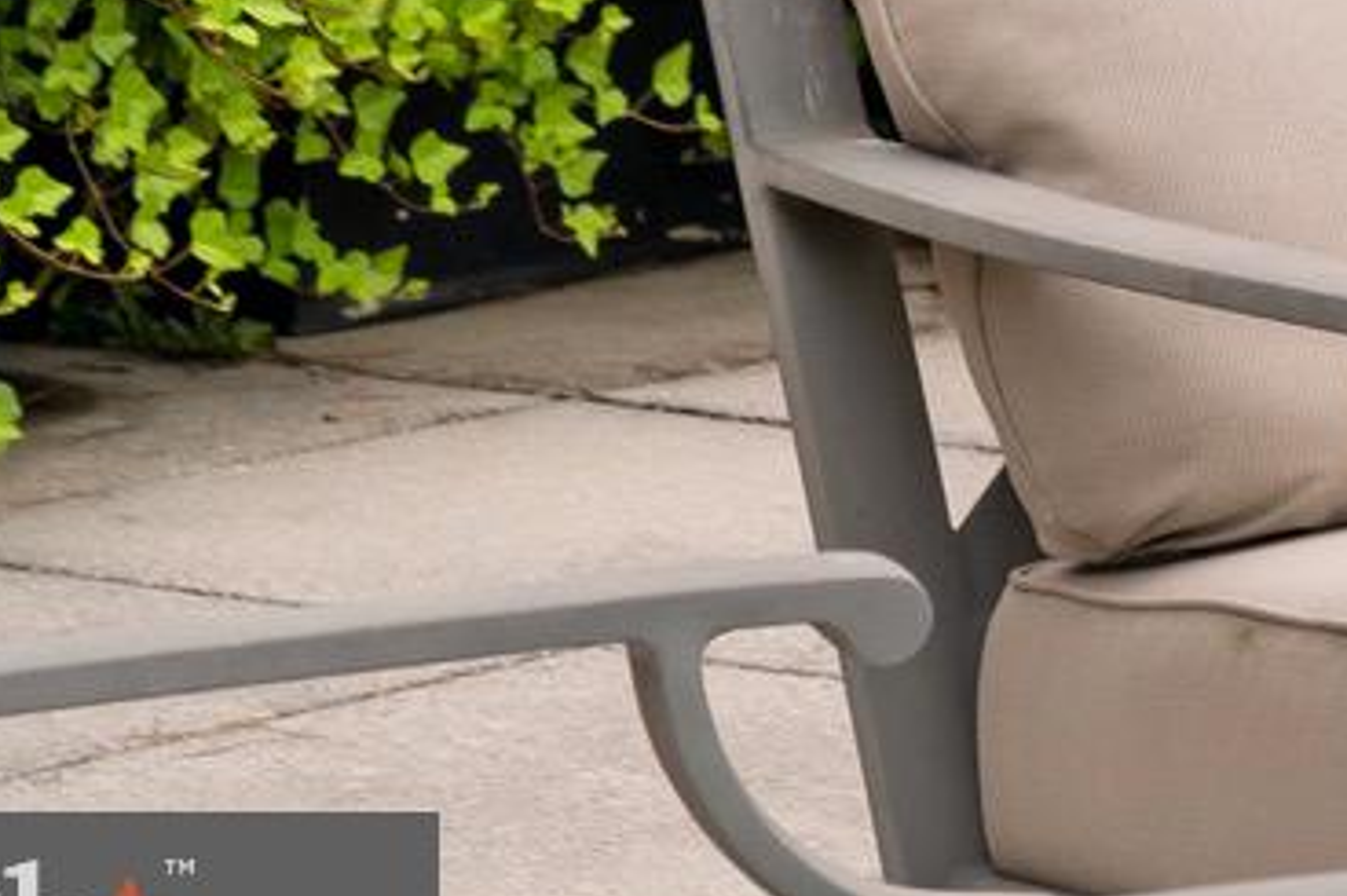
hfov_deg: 5.7
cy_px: -1417
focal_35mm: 345
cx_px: 3375
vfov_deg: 3.9
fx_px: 12902
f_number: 8
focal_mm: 62
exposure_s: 1/320
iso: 100
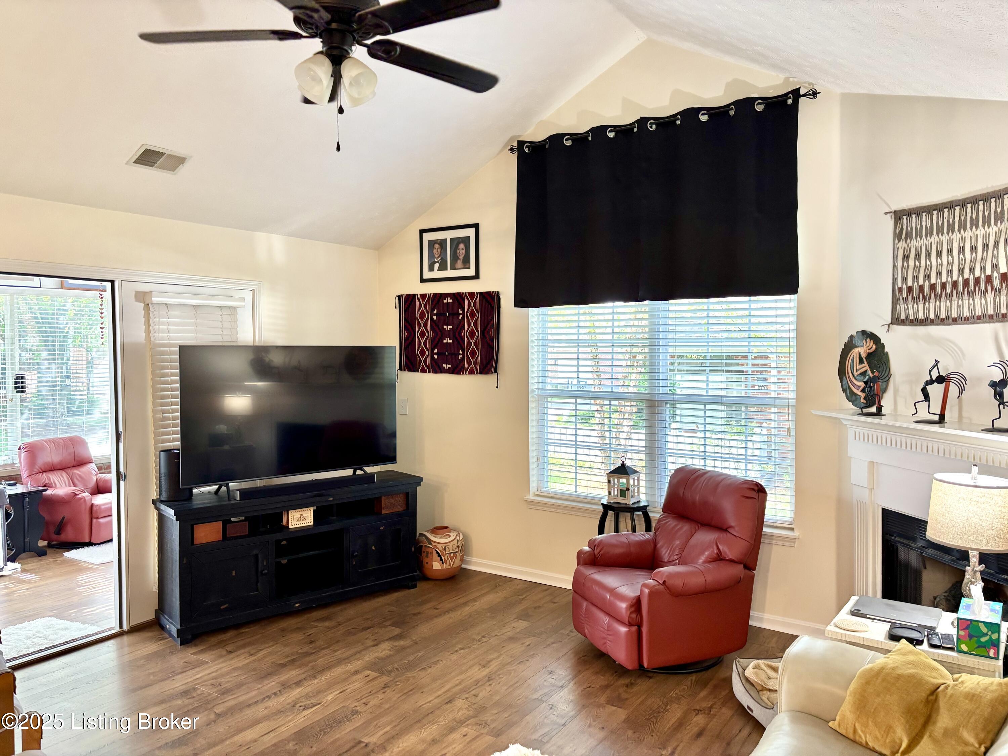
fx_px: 757
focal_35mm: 26
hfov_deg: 67.3
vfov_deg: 53.1
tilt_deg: -0.9
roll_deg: -1.1
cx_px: 504
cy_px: 378
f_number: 1.6
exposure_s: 1/60
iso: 160
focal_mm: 5.96
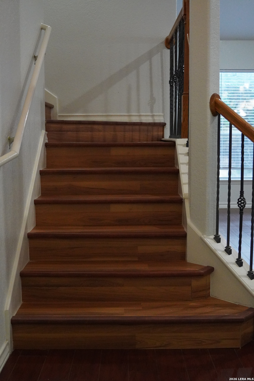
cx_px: 127
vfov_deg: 46.4
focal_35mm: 42
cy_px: 190
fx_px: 444
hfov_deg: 31.9
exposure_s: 1/640
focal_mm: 28
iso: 6400
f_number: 2.8
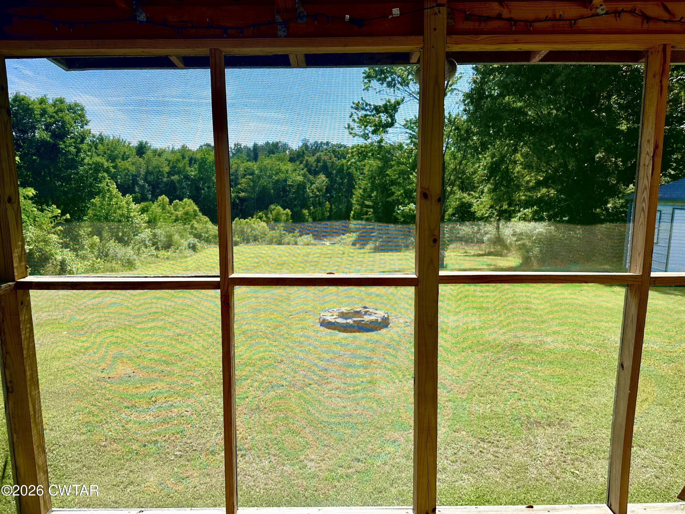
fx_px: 475
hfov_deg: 71.6
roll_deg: -0.5
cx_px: 342
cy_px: 257
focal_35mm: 24
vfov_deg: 56.8
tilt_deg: -8.8
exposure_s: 1/1412
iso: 80
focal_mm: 6.86
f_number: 1.78
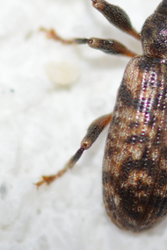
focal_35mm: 337
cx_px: 149
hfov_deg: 4.1
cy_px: 70
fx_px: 2345
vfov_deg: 6.1
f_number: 14
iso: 200
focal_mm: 100
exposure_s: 1/200
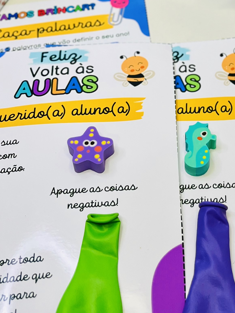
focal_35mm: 68
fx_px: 616
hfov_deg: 20.9
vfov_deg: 27.7
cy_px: 43
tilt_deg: -50.7
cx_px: 232
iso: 125
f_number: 1.6
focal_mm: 5.1
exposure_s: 1/60
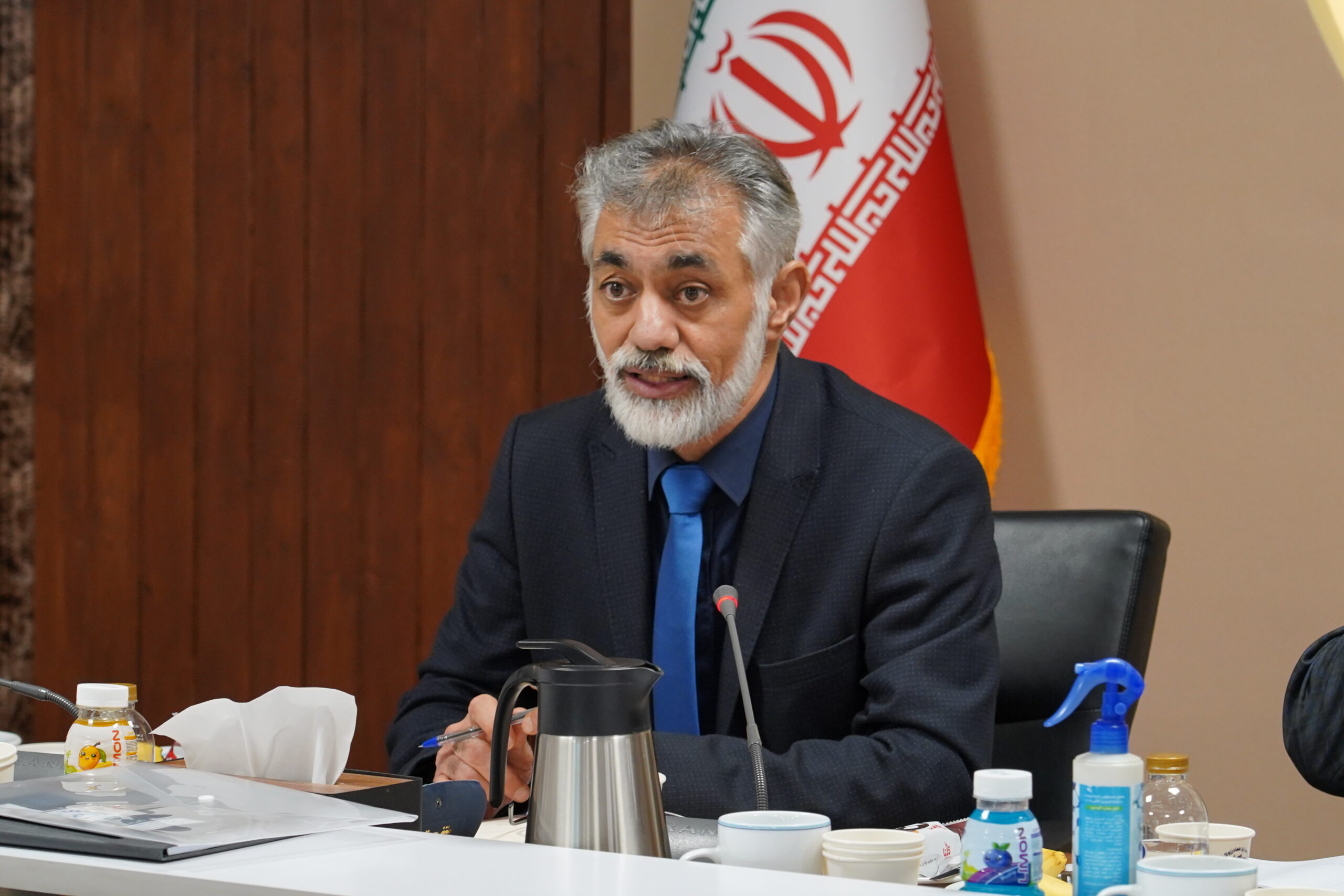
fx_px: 5525
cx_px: 672
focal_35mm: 148
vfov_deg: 9.3
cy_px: 448
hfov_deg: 13.9
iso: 1600
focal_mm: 99
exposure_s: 1/60
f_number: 5.6
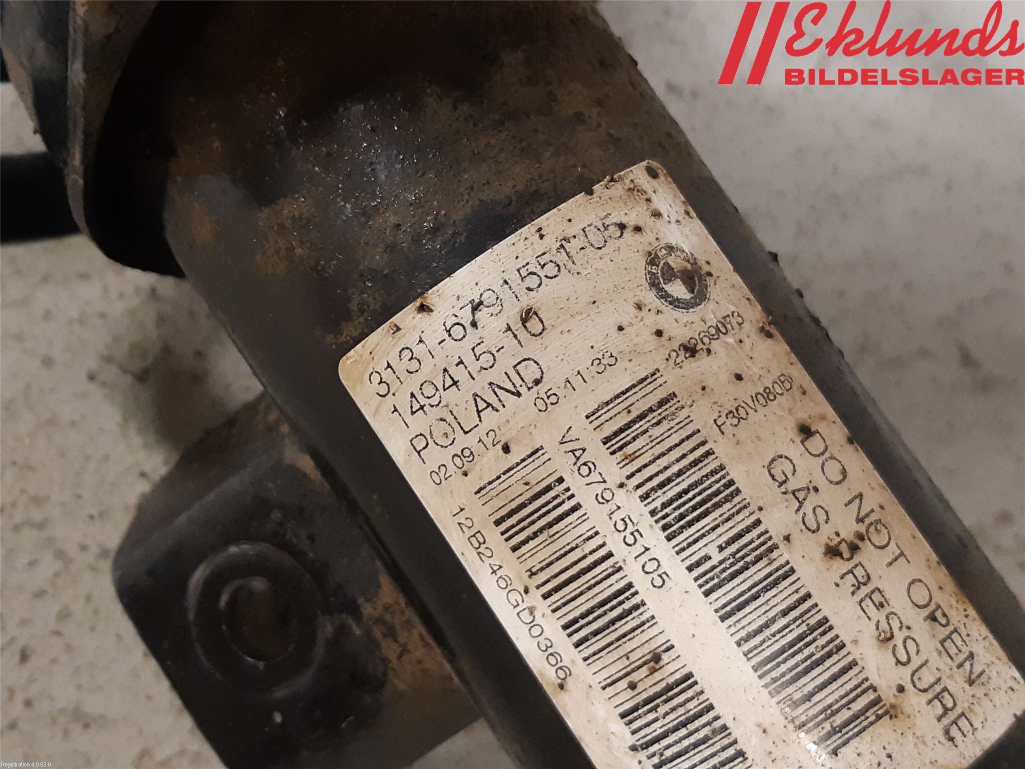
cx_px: 512
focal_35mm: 26
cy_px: 384
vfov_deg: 53.1
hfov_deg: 67.3
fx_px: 770
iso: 250
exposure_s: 1/50
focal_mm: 3.93
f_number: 1.7
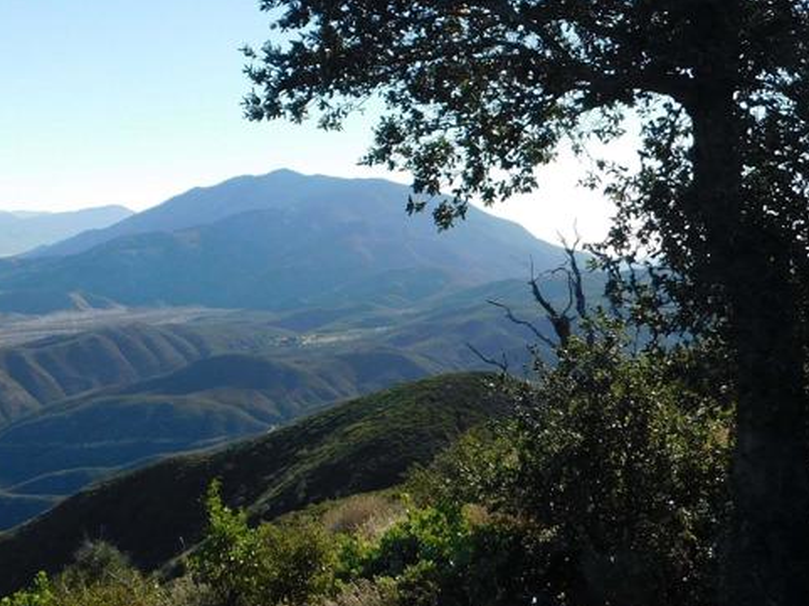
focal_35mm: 49
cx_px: 362
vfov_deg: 29.2
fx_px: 1144
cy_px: 146
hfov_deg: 38.9
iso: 125
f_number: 3
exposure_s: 1/1250
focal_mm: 4
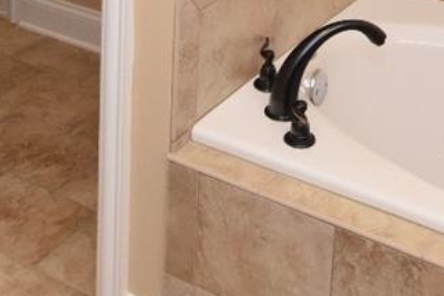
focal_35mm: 70
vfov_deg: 16.5
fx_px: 863
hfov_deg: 28.7
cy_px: -223
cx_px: 281
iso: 900
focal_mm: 10
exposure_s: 1/60
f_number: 4
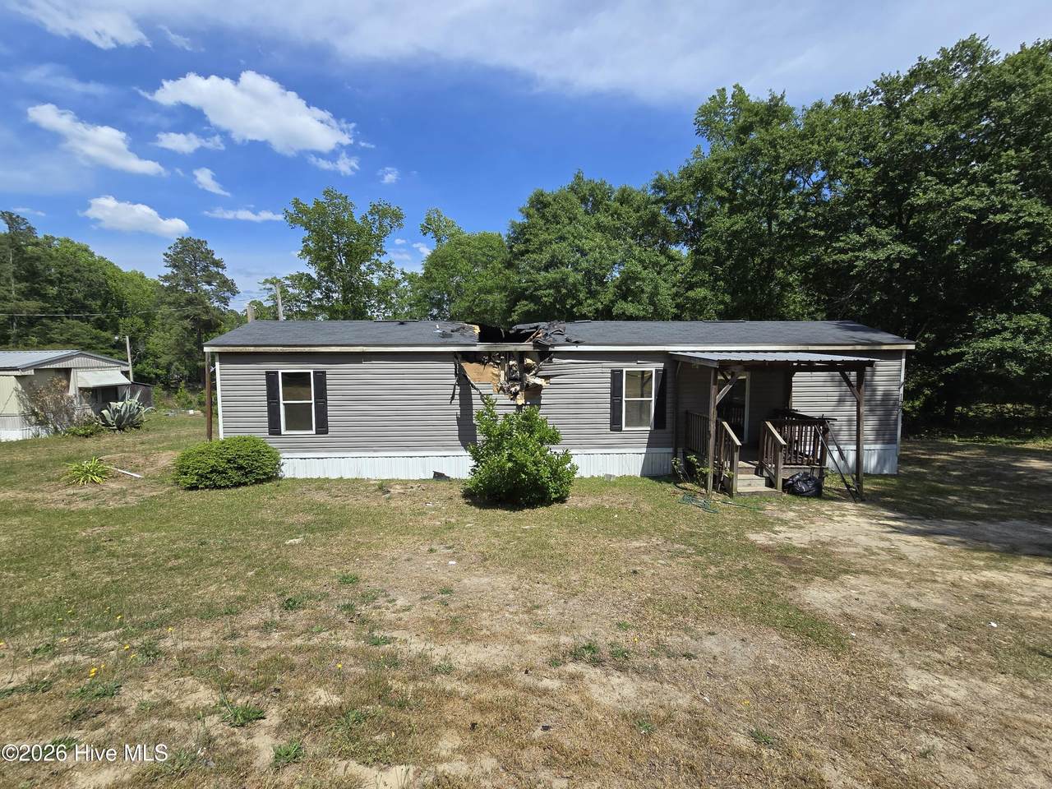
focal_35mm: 13
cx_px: 526
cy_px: 394
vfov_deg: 89.9
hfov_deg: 106.2
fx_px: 395
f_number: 2.2
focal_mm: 2.2
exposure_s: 1/2600
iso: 50
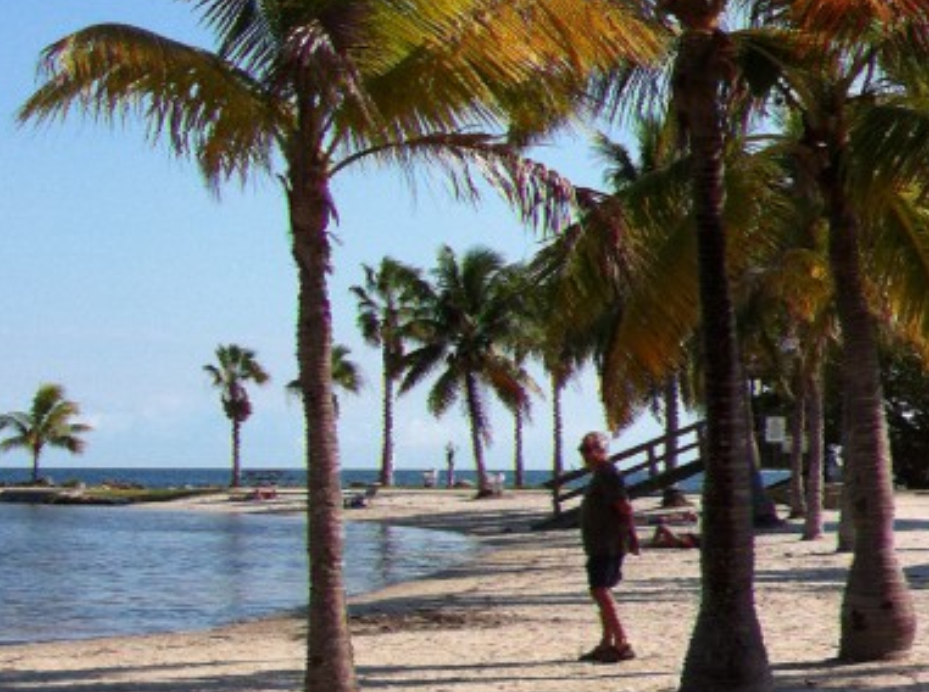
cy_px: 465
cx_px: 268
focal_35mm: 94
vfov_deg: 15.6
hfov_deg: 20.8
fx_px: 2517
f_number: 2.8
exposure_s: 1/2011
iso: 80
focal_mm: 3.85
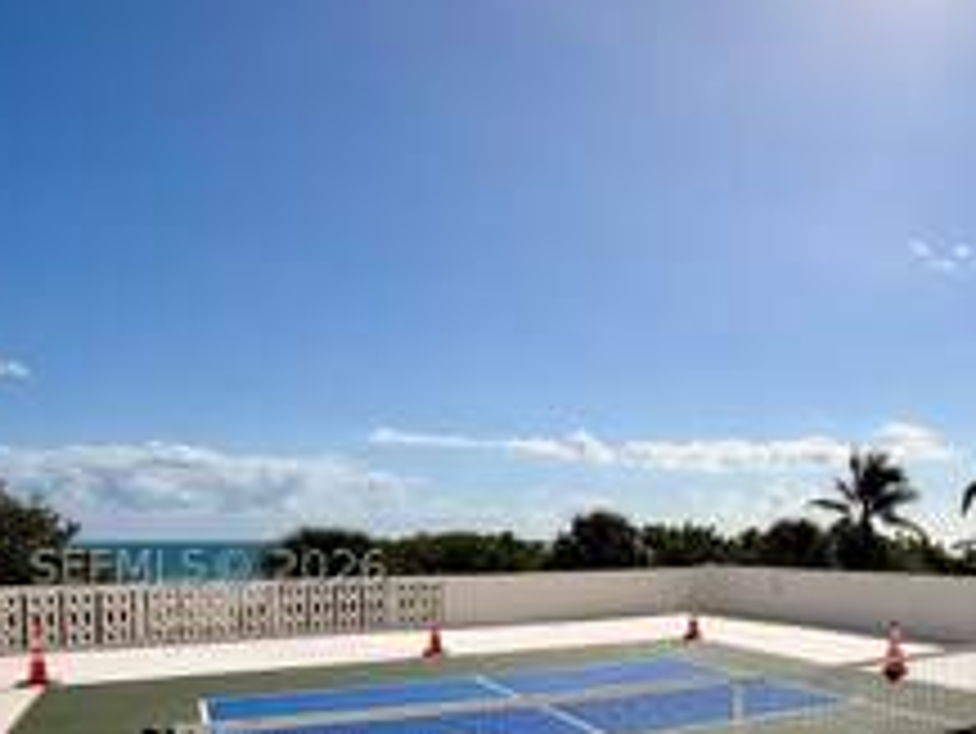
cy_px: 567
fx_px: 875
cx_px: 801
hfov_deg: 53.8
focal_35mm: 31
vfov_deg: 43.7
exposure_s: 1/2237
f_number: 2.2
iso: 25
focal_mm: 2.22
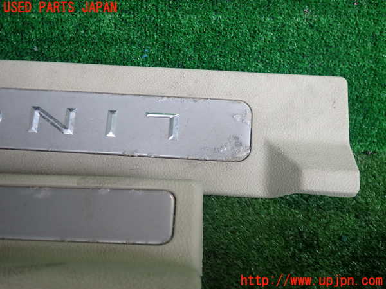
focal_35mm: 30
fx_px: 335
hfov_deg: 60.0
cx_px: 193
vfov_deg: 46.8
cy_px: 144
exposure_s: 1/125
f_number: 2.3
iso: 200
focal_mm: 5.4
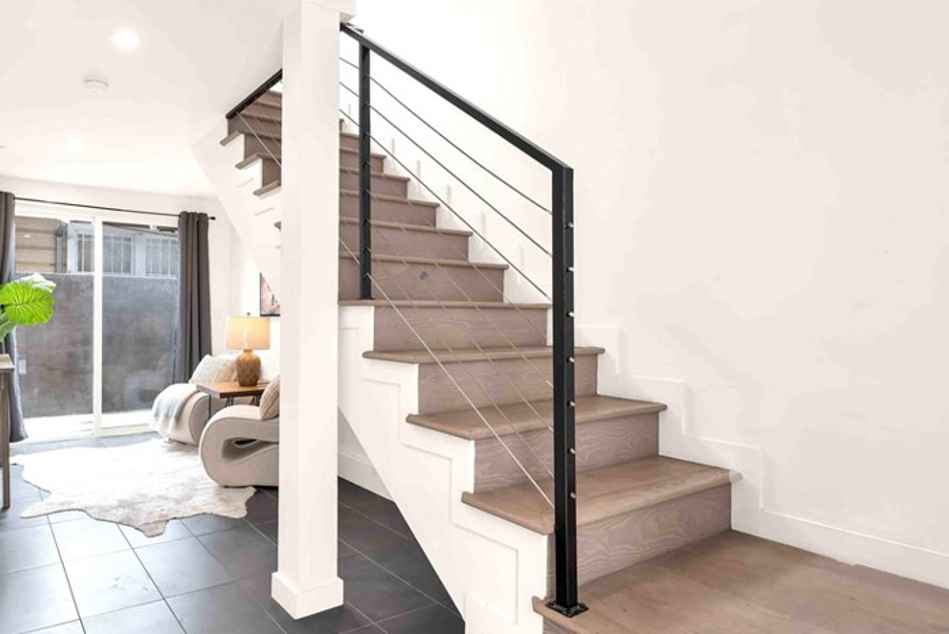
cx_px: 374
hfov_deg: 77.6
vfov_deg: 57.3
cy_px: 310
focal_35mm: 22
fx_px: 580
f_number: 8
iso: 200
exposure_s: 1/10
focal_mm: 15
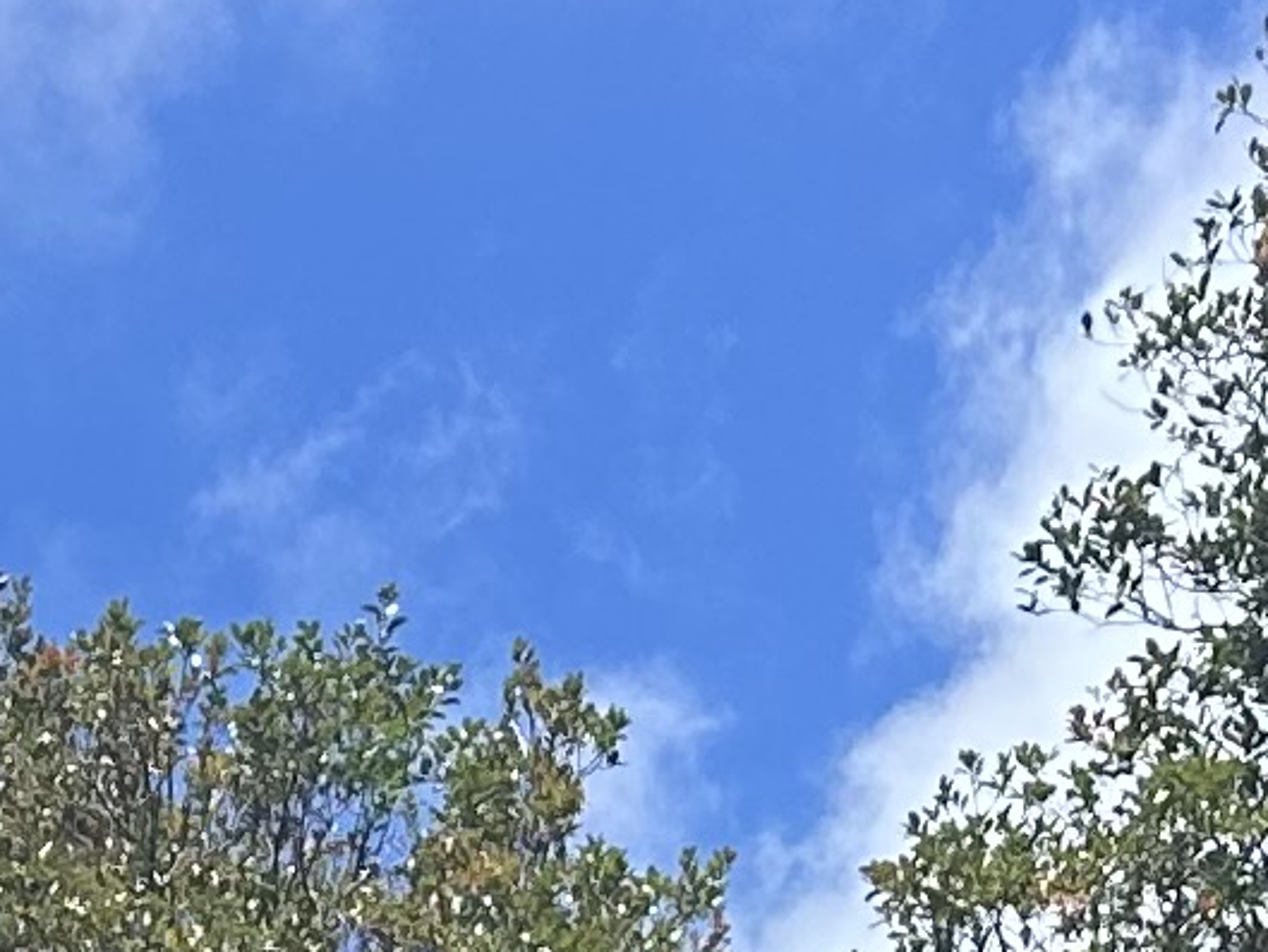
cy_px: 3460
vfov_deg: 6.8
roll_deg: -1.6
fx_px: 6705
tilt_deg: +4.1
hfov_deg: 10.6
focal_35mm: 183
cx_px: -216
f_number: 1.78
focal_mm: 6.86
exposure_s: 1/2410
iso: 80
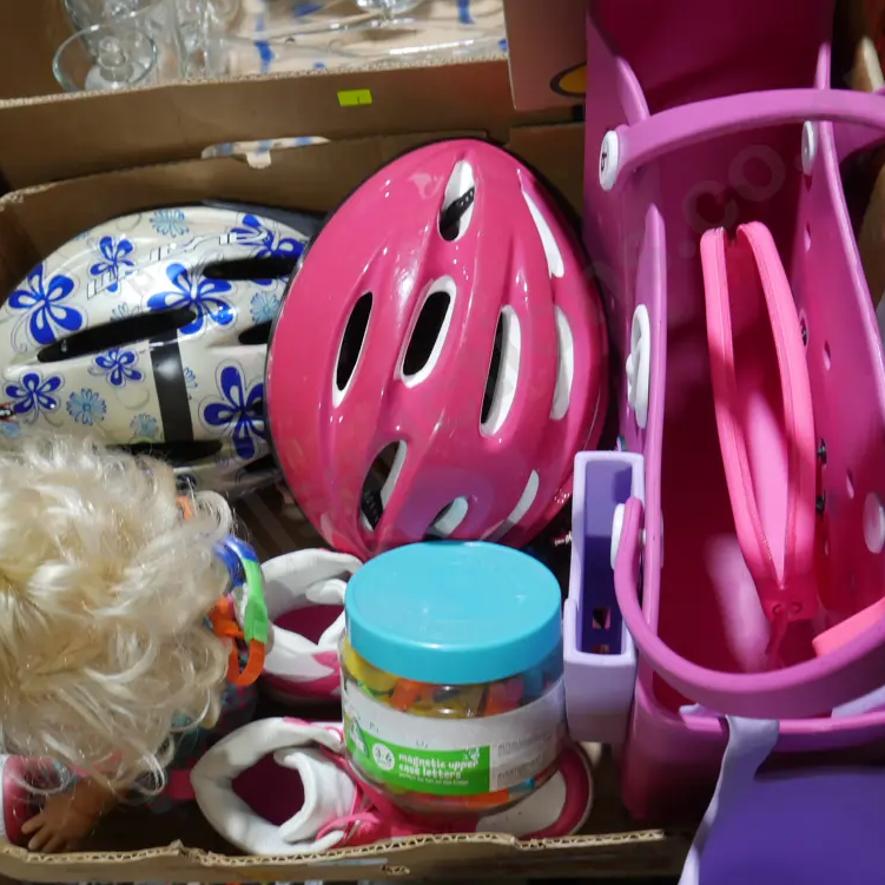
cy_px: 434
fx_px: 1186
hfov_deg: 40.9
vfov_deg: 40.9
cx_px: 408
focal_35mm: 41
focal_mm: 17
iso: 800
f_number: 7.1
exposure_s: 1/60
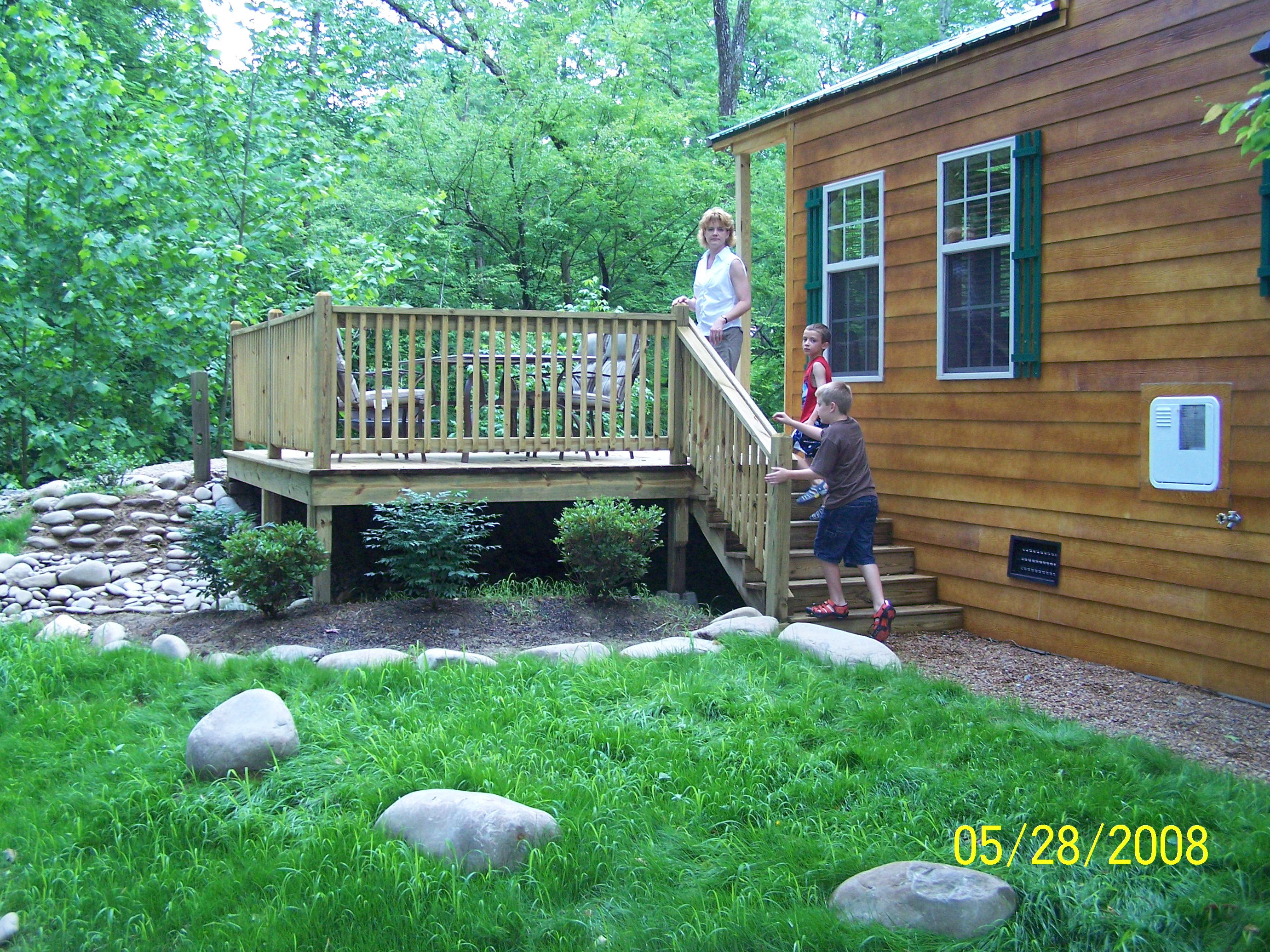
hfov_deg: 47.9
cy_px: 475
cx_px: 624
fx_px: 1431
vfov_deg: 36.8
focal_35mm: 39
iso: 160
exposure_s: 1/100
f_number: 2.8
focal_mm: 6.3
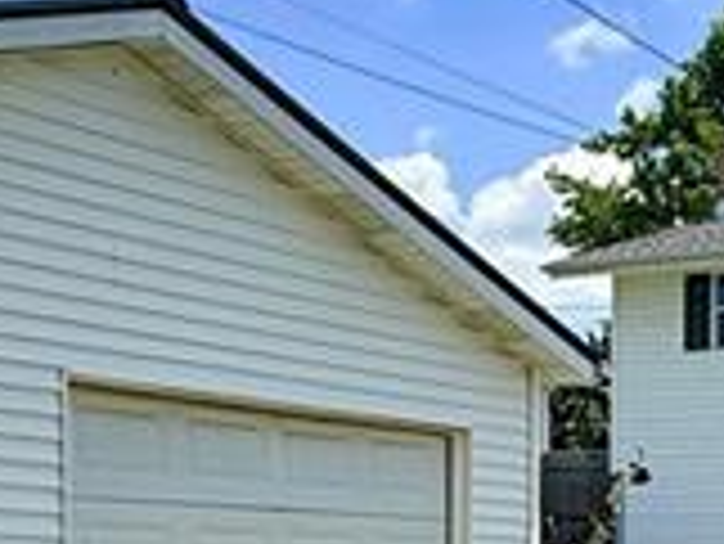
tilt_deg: -1.4
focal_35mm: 89
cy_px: 656
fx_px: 1863
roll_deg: -0.5
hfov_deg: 20.7
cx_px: 832
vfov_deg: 16.0
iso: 50
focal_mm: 2.22
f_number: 2.2
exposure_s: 1/2237
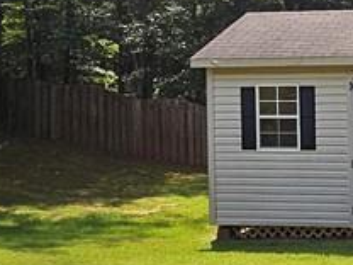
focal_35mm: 64
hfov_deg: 26.5
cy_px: 56
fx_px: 653
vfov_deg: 22.6
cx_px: 436
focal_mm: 1.74
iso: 32
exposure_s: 1/1202
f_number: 2.2
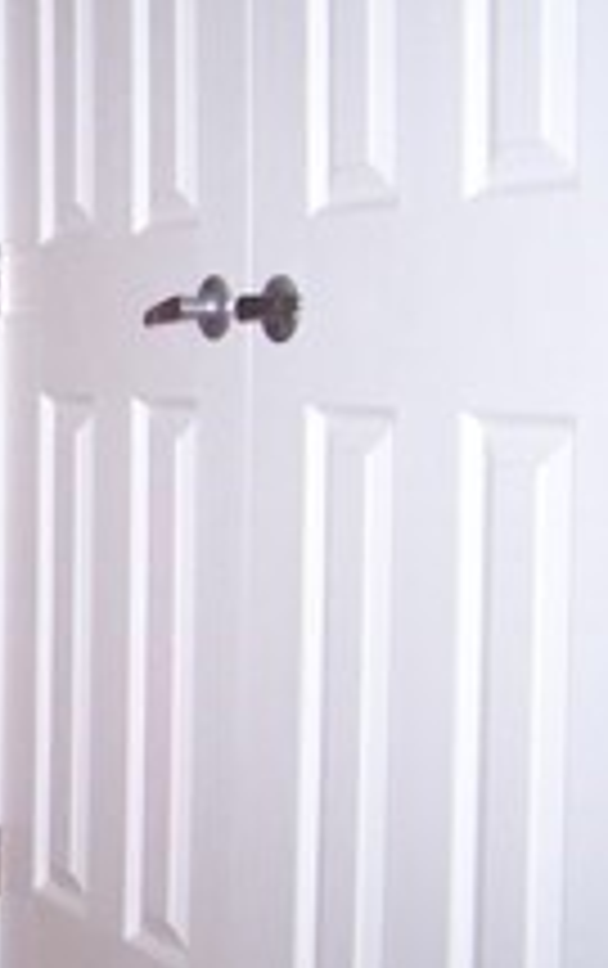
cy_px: 385
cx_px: -385
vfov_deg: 24.6
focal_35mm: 84
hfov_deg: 14.3
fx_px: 2220
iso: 140
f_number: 2.8
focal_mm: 6.3
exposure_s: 1/60
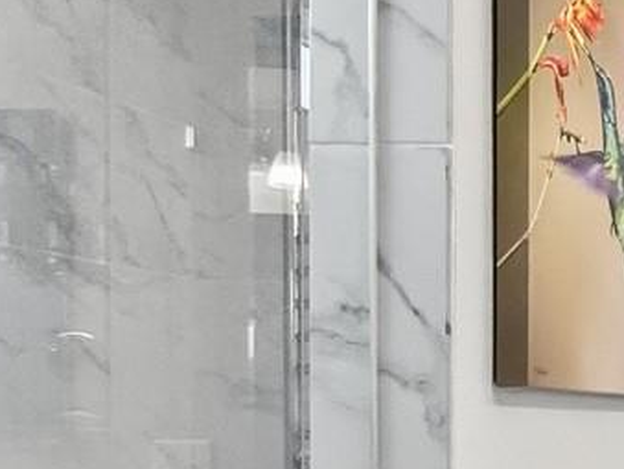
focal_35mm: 66
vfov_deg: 21.7
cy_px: 445
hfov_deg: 21.4
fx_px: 1191
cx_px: 1068
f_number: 2.2
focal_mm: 2.2
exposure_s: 1/120
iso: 160
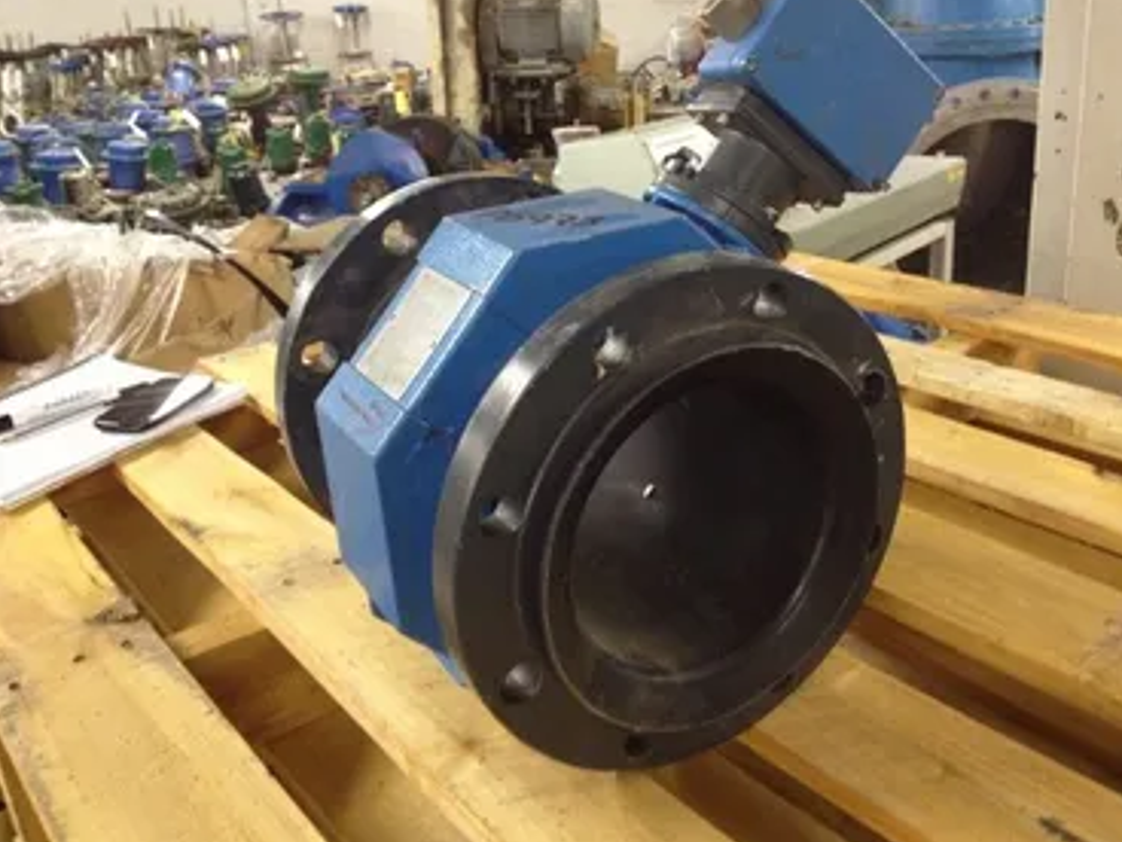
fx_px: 1232
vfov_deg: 37.7
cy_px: 397
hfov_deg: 48.9
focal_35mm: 38
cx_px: 604
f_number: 2.4
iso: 250
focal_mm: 4.28
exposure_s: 1/20
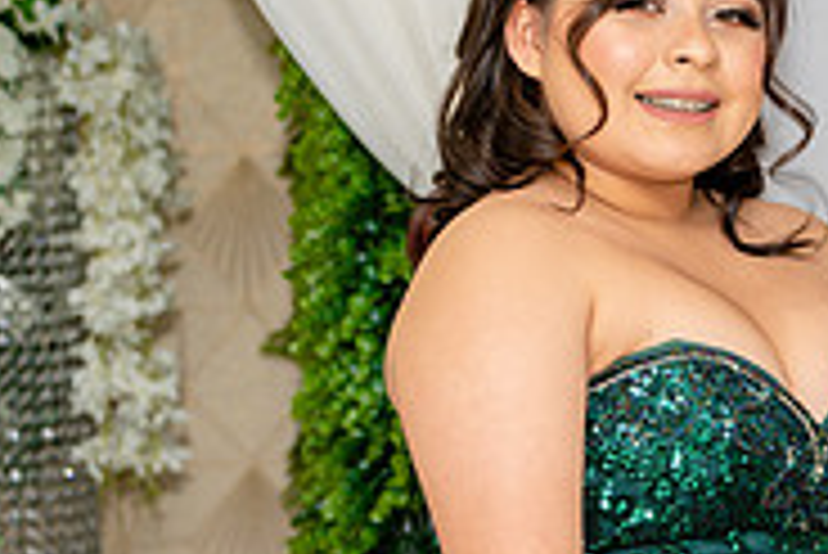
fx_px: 4350
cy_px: 358
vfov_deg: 7.3
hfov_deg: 10.6
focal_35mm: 189
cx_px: 1076
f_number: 2.8
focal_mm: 60
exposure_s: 1/250
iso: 800
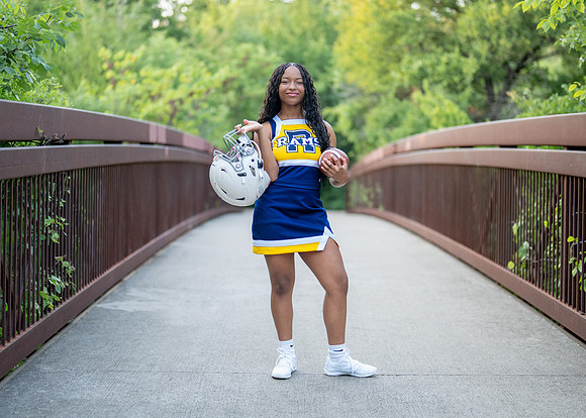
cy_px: 209
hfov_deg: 29.8
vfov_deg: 21.5
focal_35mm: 66
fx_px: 1100
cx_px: 295
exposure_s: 1/500
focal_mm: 50
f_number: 1.2
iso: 400
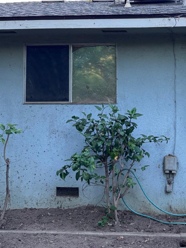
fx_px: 351
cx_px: 177
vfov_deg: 38.6
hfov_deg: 28.2
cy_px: 88
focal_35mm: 49
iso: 200
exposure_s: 1/118
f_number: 1.78
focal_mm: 6.76
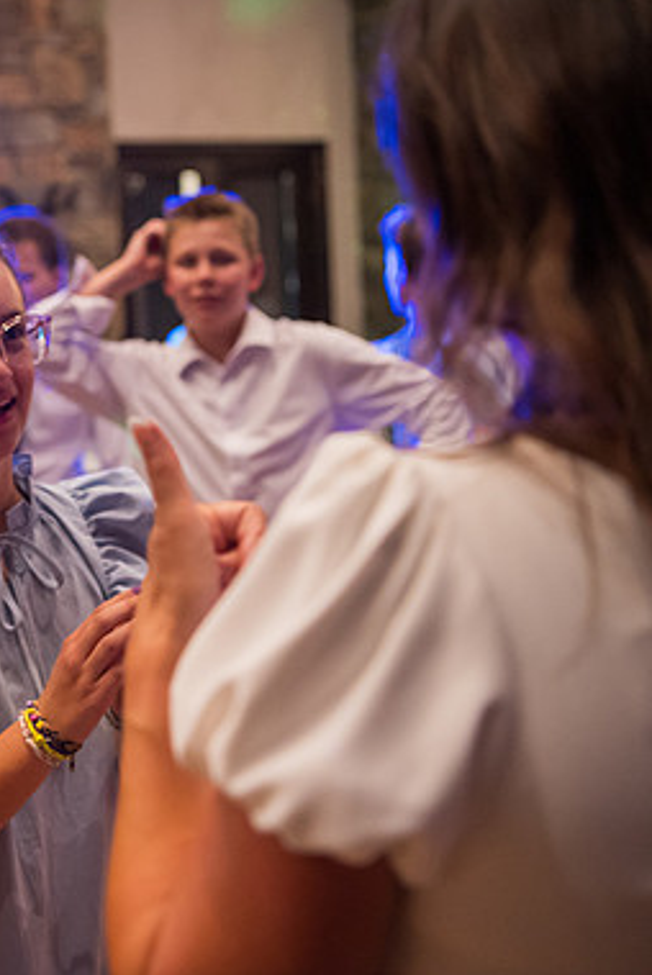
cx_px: 62
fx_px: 1735
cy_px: 488
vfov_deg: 31.4
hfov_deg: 20.8
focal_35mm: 64
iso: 6400
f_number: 2.8
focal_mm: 42
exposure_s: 1/200
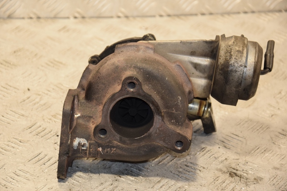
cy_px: 95
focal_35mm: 140
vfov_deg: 9.8
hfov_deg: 14.7
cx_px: 142
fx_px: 1115
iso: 800
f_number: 5.6
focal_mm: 92
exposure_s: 1/125
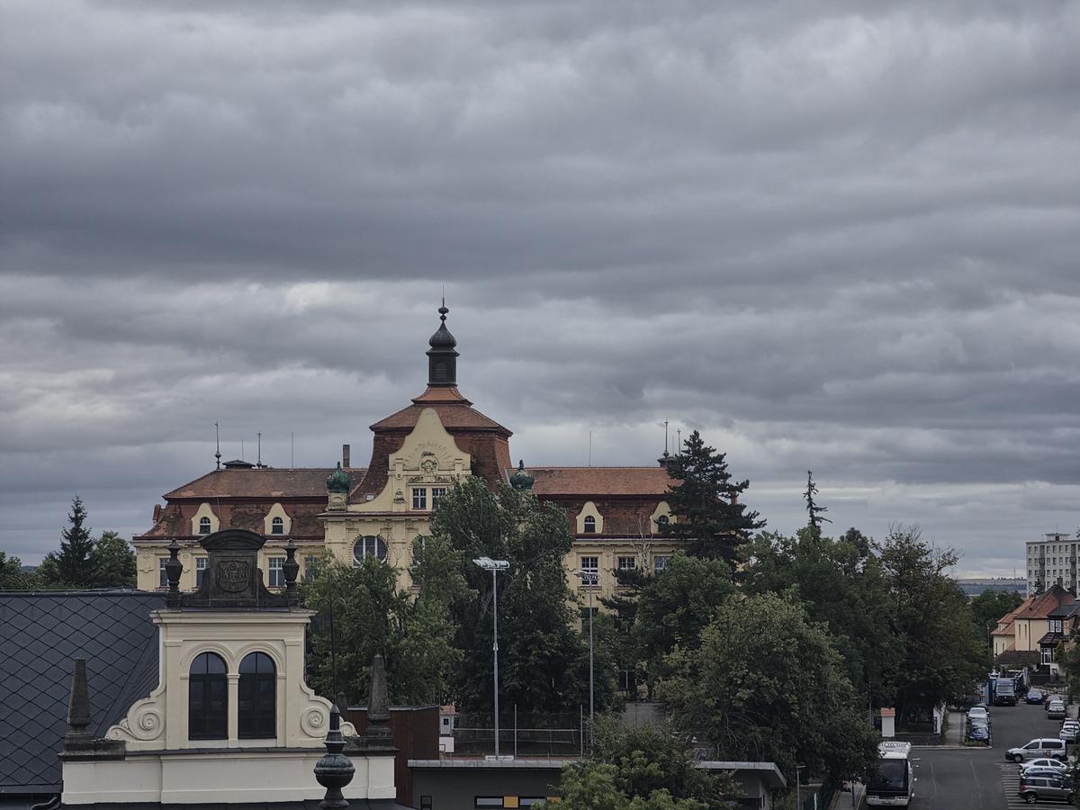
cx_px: 540
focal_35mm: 115
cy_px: 405
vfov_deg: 12.9
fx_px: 3588
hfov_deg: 17.1
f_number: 2.9
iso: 50
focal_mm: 18.6
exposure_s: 1/2204
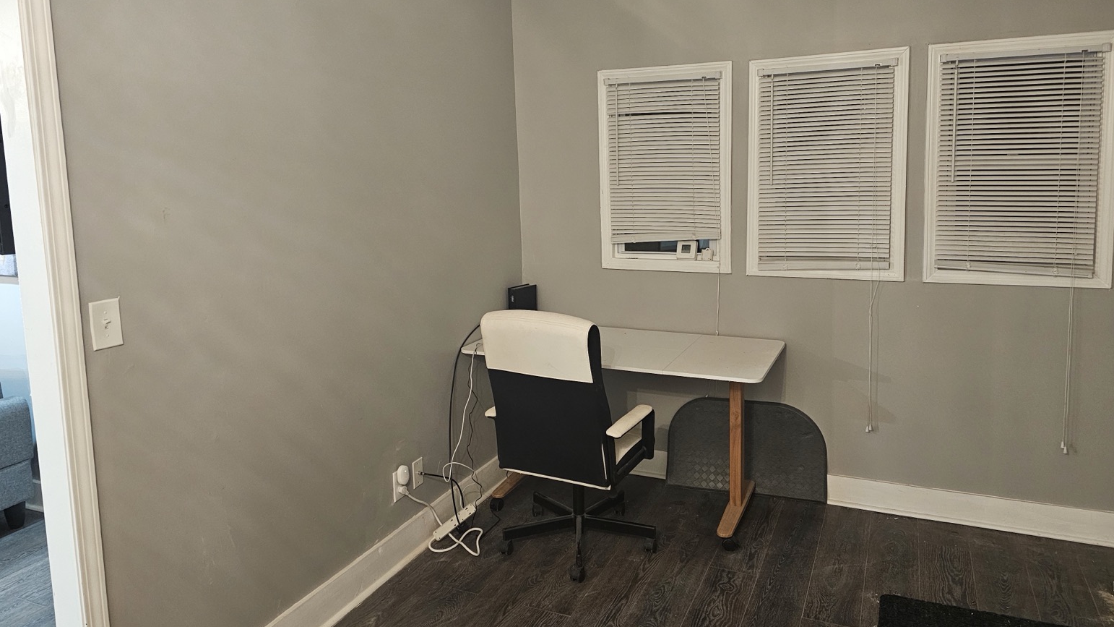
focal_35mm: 26
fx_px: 768
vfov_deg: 44.2
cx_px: 554
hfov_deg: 71.9
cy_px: 252
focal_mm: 6.3
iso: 800
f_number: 1.7
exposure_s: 1/60
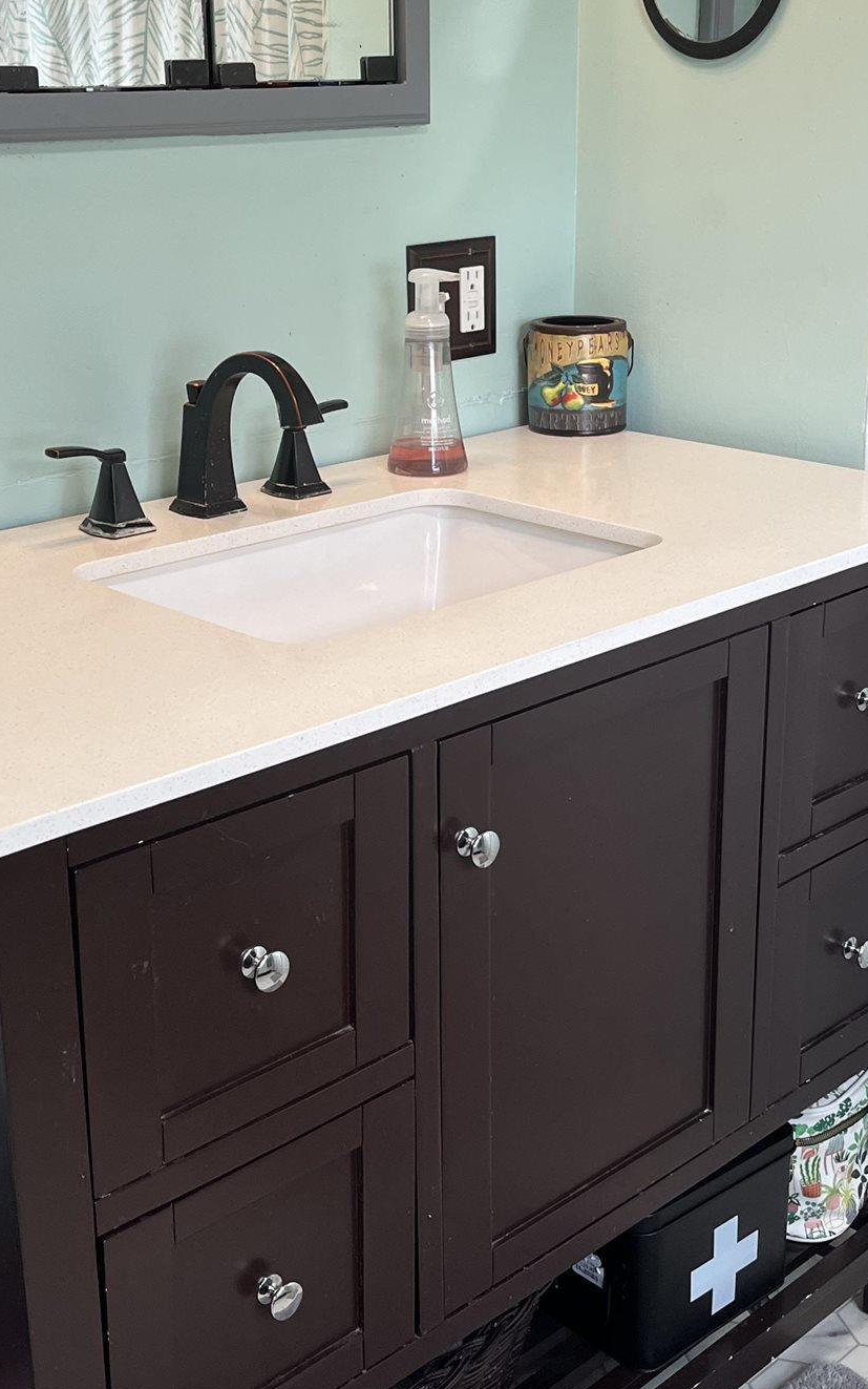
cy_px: 637
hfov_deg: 26.9
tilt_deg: -17.8
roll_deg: +0.8
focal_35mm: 48
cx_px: 472
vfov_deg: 41.8
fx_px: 1817
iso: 100
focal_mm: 5.1
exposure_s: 1/120
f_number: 1.6
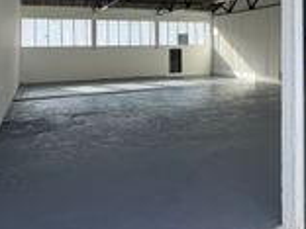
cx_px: 186
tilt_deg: +2.6
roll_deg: +0.5
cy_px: 35
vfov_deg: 37.7
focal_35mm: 36
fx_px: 318
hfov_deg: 51.0
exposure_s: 1/502
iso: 50
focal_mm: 2.22
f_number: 2.2
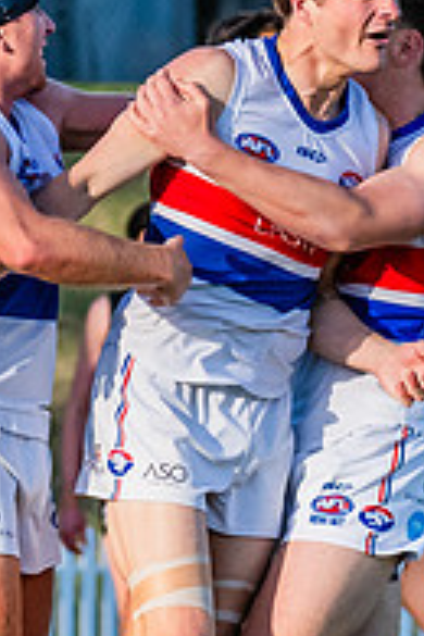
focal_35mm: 1194
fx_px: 21092
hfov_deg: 1.2
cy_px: 377
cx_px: 228
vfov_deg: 1.7
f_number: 7.1
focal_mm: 210
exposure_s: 1/1600
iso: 800
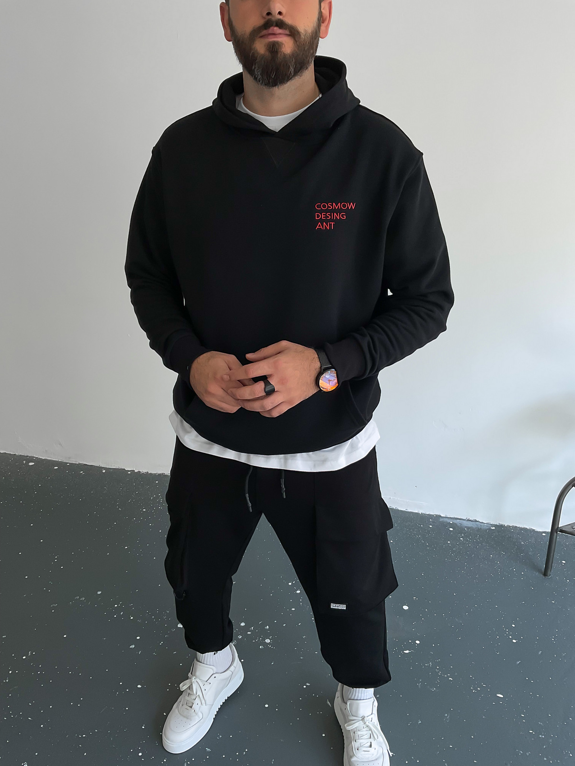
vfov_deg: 61.7
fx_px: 642
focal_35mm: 29
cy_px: 383
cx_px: 288
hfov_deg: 48.2
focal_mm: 3
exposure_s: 1/150
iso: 16
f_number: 1.8
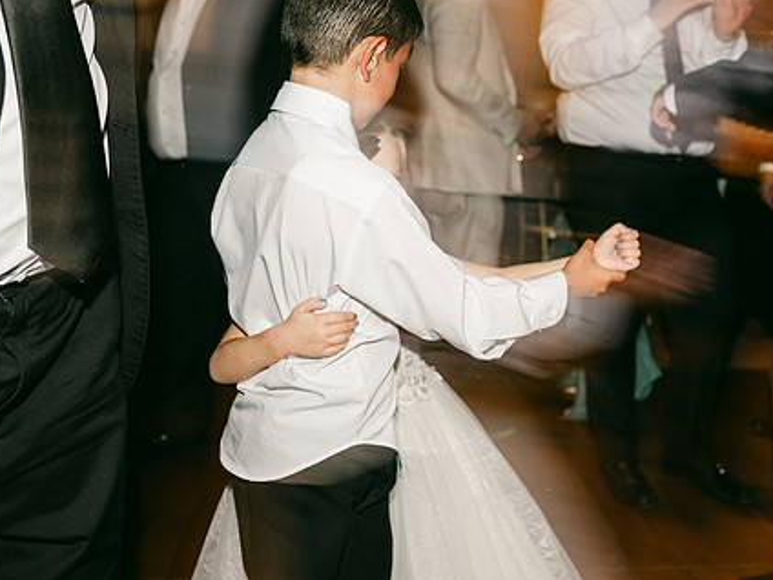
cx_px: 501
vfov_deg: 31.4
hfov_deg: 40.8
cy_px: 229
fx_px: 1027
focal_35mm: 46
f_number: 4
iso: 1250
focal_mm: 35
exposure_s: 1/15
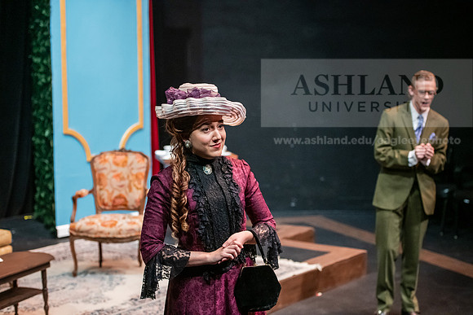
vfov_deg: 19.5
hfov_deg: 28.8
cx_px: 236
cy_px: 158
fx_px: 920
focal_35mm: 70
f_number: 3.2
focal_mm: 70
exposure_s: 1/200
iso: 3200
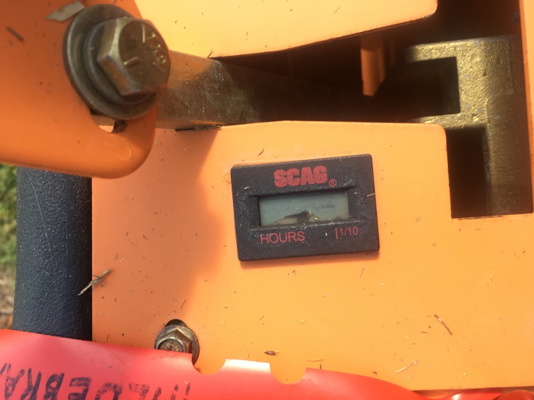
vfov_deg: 48.2
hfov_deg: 61.7
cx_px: 267
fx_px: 447
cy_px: 200
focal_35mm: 29
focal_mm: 4.15
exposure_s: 1/170
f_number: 2.2
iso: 25
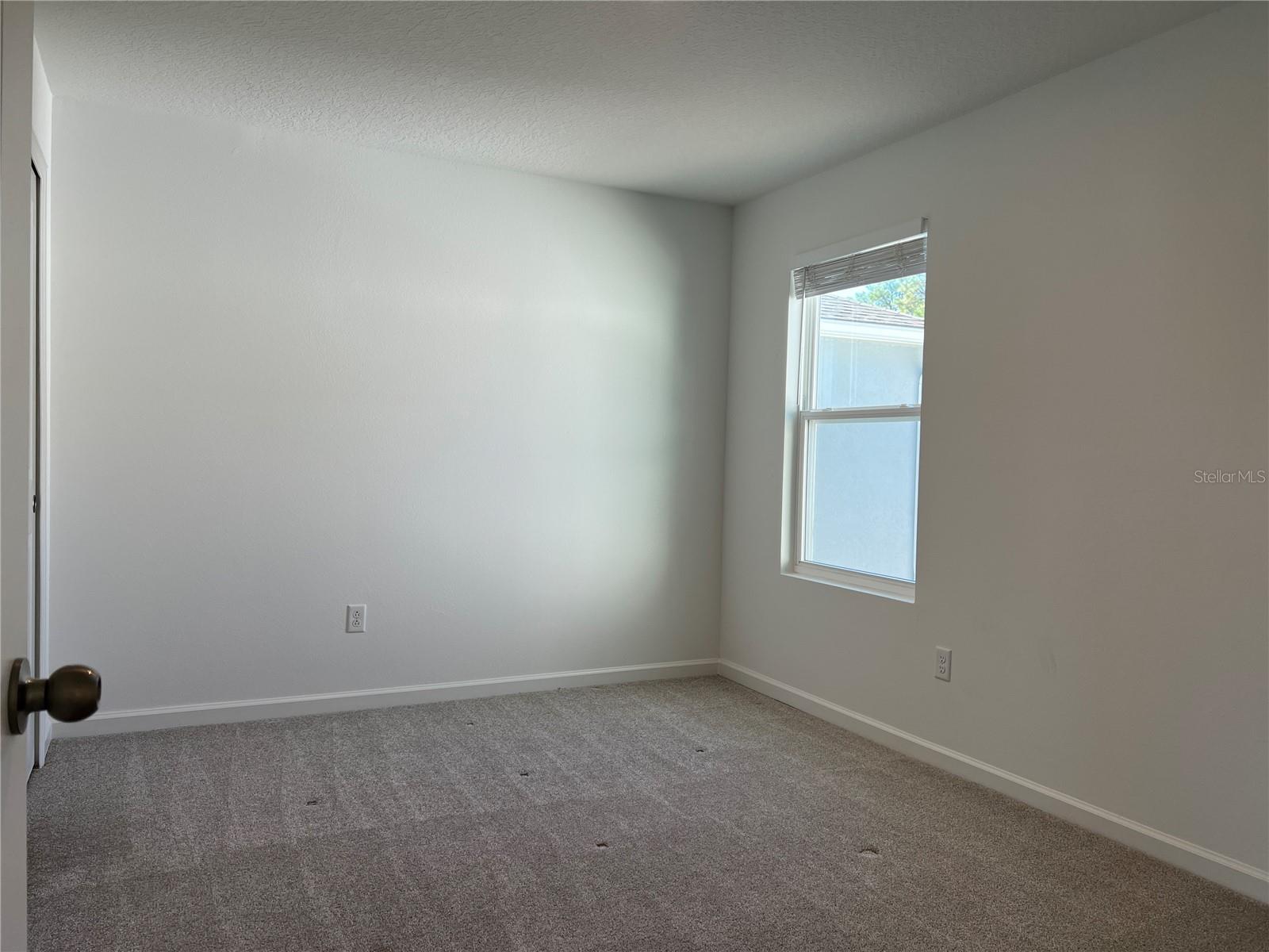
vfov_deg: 53.1
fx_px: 953
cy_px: 476
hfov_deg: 67.3
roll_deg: -0.9
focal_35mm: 26
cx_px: 634
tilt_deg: -2.5
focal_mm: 5.7
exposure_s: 1/169
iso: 40
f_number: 1.5
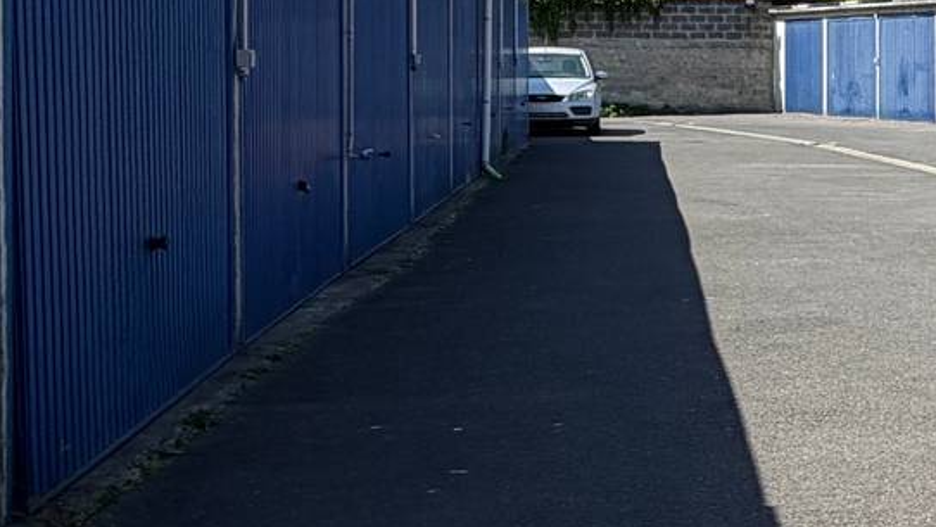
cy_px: 78
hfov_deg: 23.6
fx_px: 1787
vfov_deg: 16.6
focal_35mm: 72
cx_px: 1394
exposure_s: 1/770
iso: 25
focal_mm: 2.22
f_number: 2.2
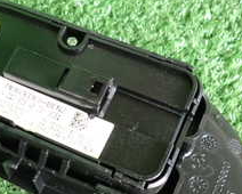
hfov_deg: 26.4
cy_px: 123
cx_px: 16
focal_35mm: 69
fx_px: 495
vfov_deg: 22.1
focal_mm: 4.5
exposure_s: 1/30
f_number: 2
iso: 200
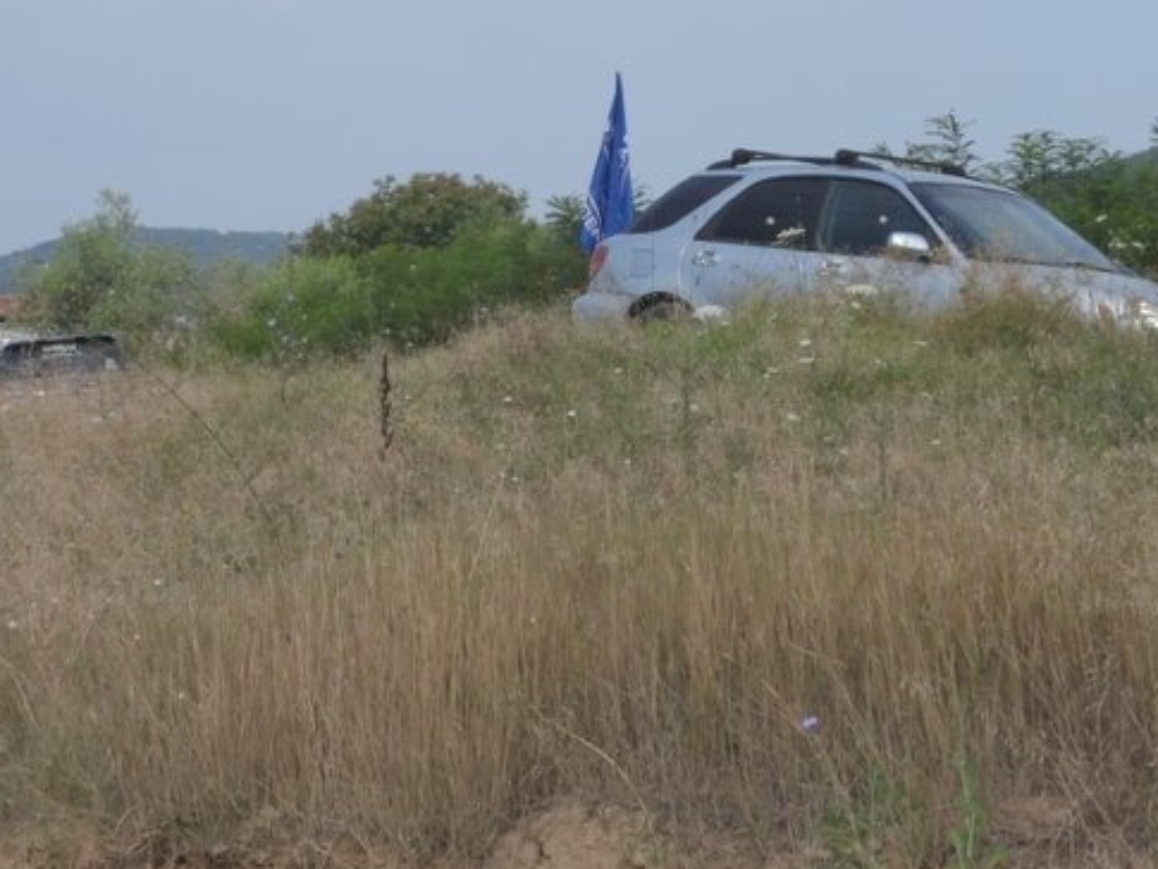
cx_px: 599
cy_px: 179
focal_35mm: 132
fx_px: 4417
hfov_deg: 14.9
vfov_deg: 11.2
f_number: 8
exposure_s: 1/250
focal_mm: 14.4
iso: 100
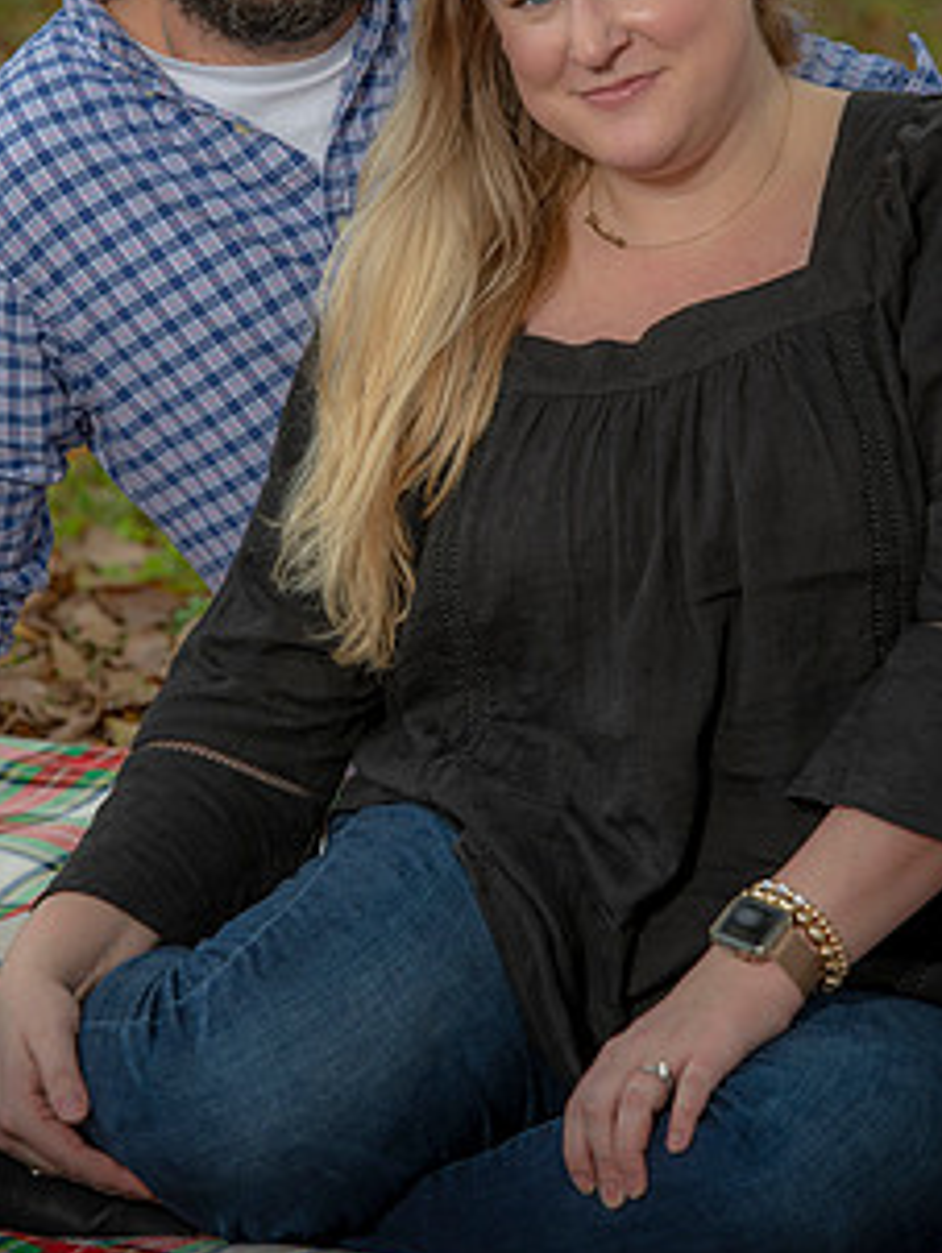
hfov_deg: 6.3
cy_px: 340
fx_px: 8551
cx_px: 450
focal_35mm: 236
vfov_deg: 8.4
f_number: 5.6
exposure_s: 1/200
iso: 160
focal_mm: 165
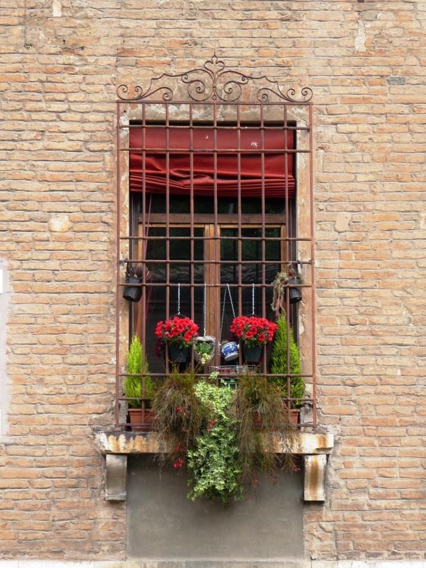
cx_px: 213
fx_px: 1887
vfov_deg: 17.1
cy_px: 284
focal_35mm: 115
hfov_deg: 12.9
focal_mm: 20.6
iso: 80
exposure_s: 1/80
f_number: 5.1
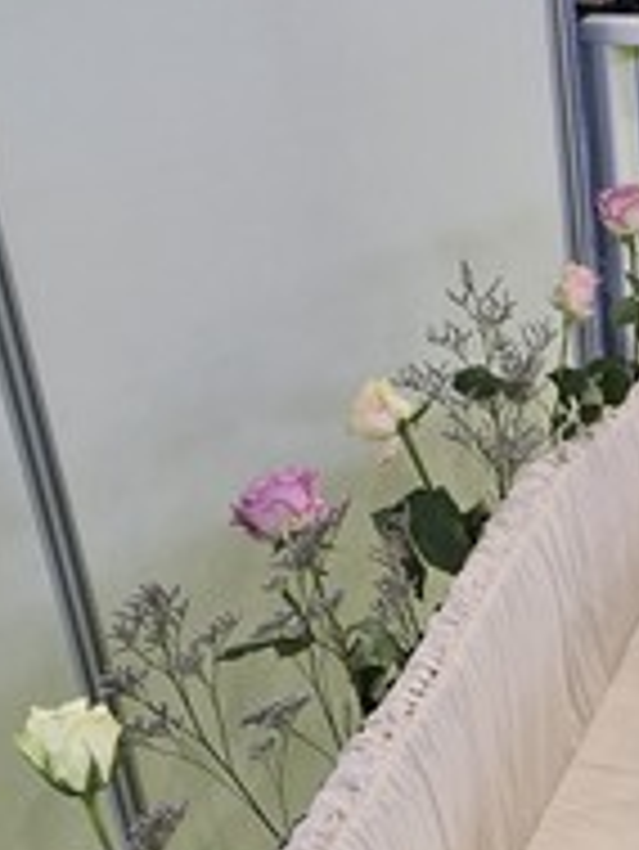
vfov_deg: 24.4
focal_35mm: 73
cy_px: 998
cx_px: 702
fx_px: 1795
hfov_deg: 19.4
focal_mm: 6.3
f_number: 1.7
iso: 80
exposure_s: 1/100
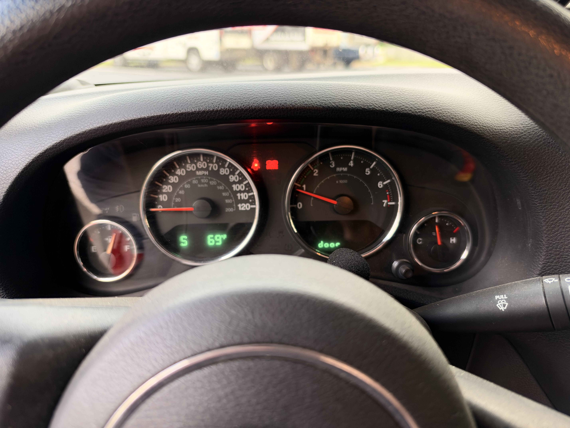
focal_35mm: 24
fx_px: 395
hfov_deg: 71.6
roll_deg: -1.5
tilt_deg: -23.2
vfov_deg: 56.8
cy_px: 214
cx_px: 285
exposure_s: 1/91
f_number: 1.48
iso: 250
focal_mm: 6.93
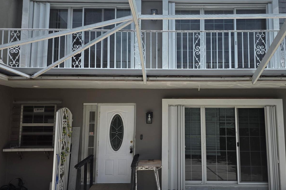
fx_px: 254
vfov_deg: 41.1
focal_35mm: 32
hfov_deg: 58.3
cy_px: 99
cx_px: 170
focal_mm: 6.25
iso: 80
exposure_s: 1/4237
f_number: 1.7
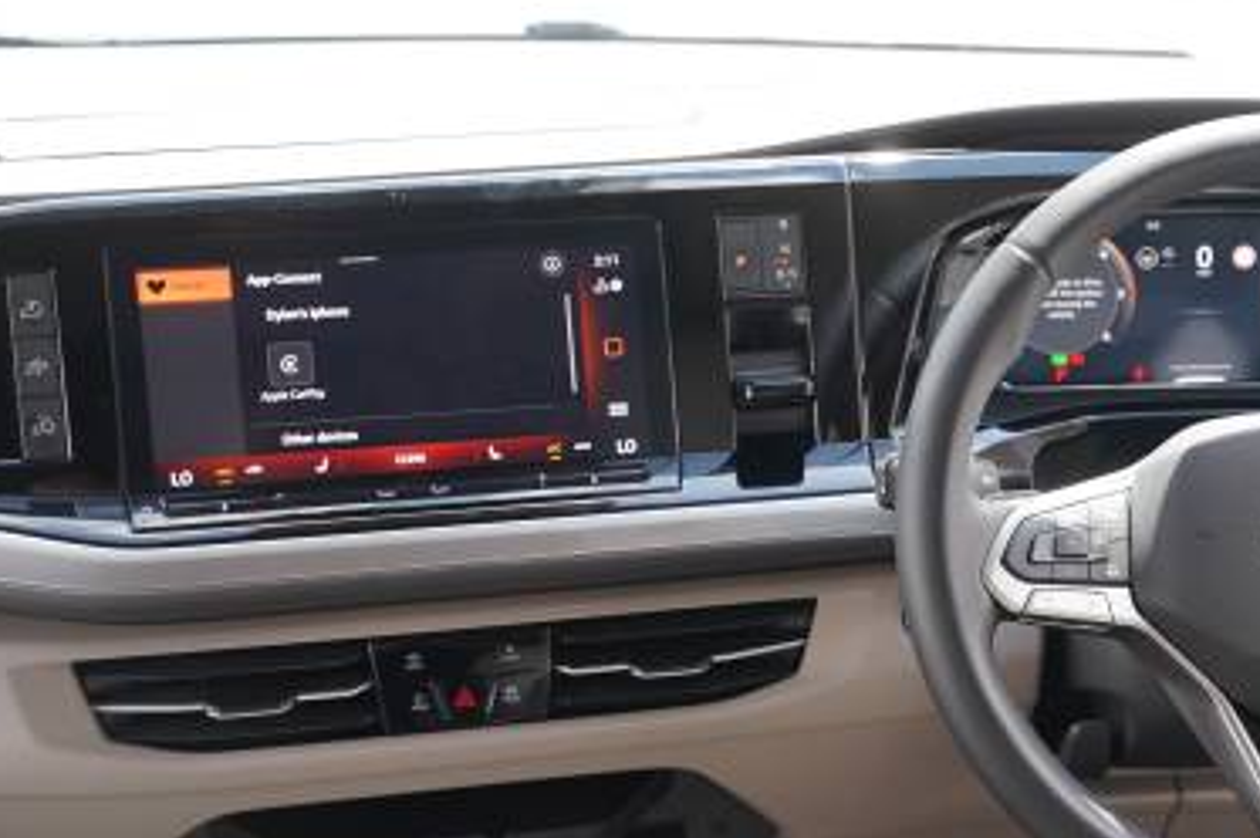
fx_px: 2343
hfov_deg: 29.4
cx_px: 1007
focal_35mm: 67
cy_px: 534
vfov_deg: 20.2
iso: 250
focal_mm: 39
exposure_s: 1/60
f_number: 4
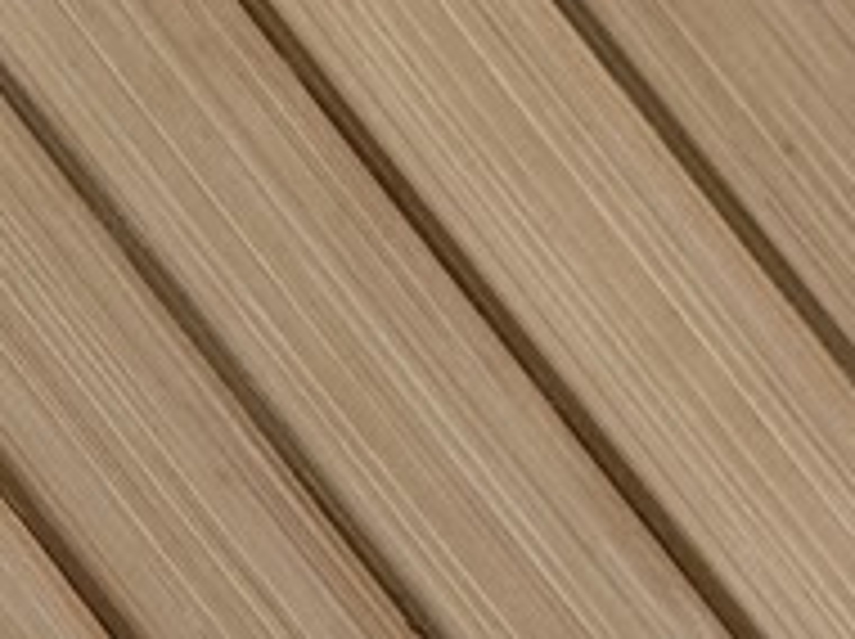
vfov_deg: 4.5
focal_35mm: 324
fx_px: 7993
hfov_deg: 6.0
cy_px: 1076
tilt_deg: -77.5
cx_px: -684
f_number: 1.78
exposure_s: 1/3425
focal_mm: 6.76
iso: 64
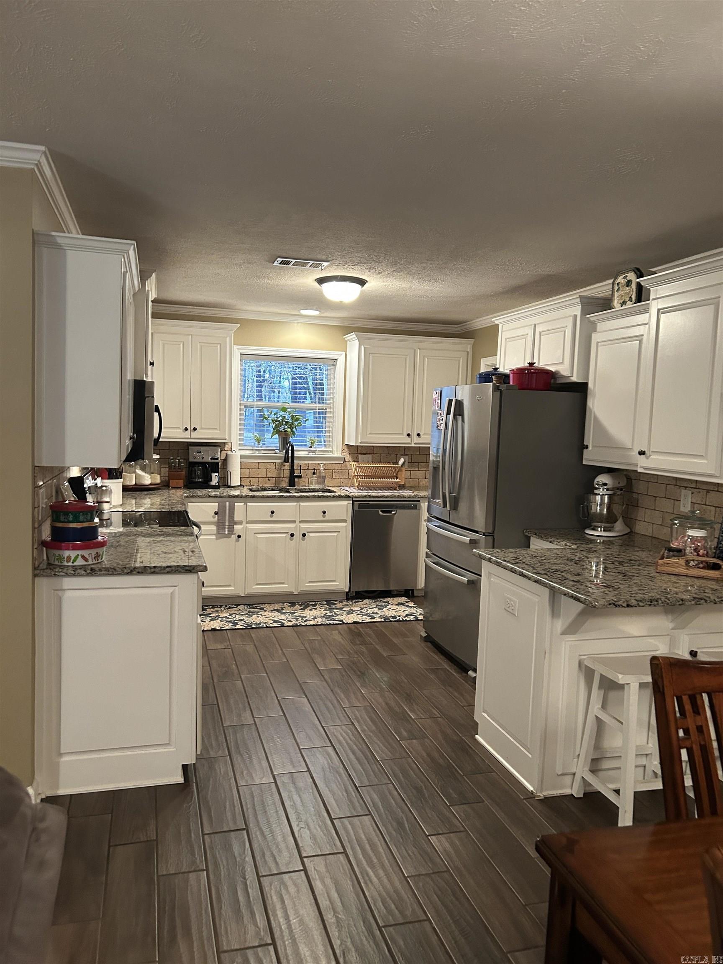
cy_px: 482
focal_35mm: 26
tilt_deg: -1.1
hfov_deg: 53.1
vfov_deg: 67.3
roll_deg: -2.0
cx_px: 362
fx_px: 724
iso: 400
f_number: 1.5
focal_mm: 5.7
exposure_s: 1/60
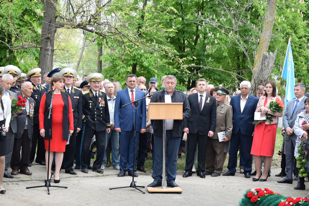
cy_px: 103
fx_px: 592
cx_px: 154
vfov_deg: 19.7
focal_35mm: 69
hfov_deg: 29.2
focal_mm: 46
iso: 400
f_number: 7.1
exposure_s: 1/200
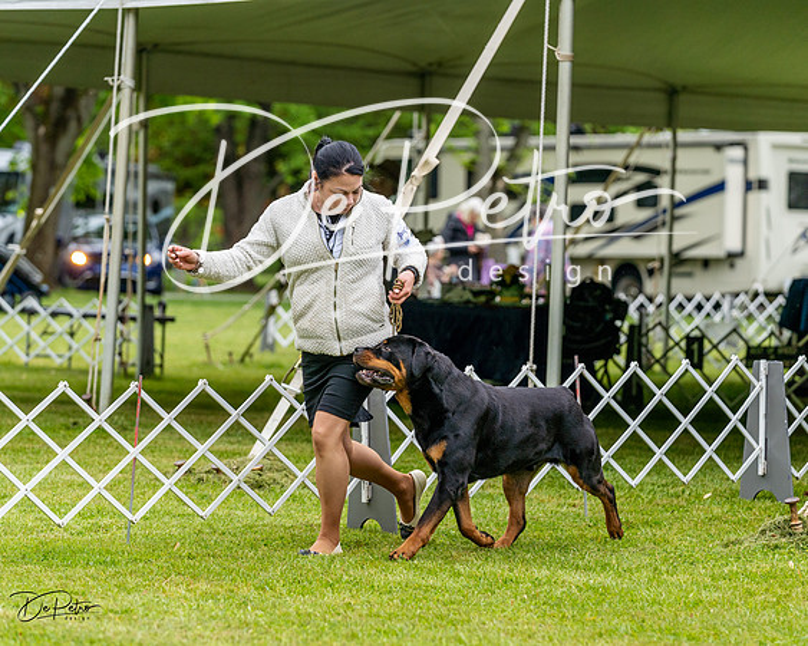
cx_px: 404
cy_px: 323
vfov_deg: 10.0
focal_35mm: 154
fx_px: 3688
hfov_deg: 12.5
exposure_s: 1/800
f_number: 4
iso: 500
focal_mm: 137
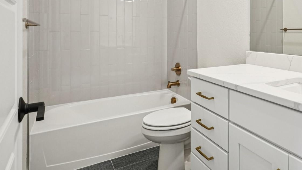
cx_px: 194
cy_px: 33
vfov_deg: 44.1
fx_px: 198
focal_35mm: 25
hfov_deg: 73.0
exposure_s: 1/30
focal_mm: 11
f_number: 8
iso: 400
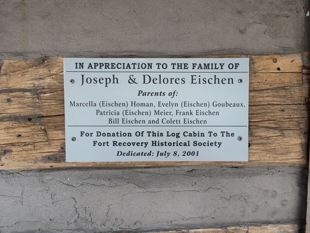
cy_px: 116
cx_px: 155
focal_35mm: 23
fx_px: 206
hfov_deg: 73.9
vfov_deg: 58.9
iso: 208
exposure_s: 1/120
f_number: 1.8
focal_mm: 5.56
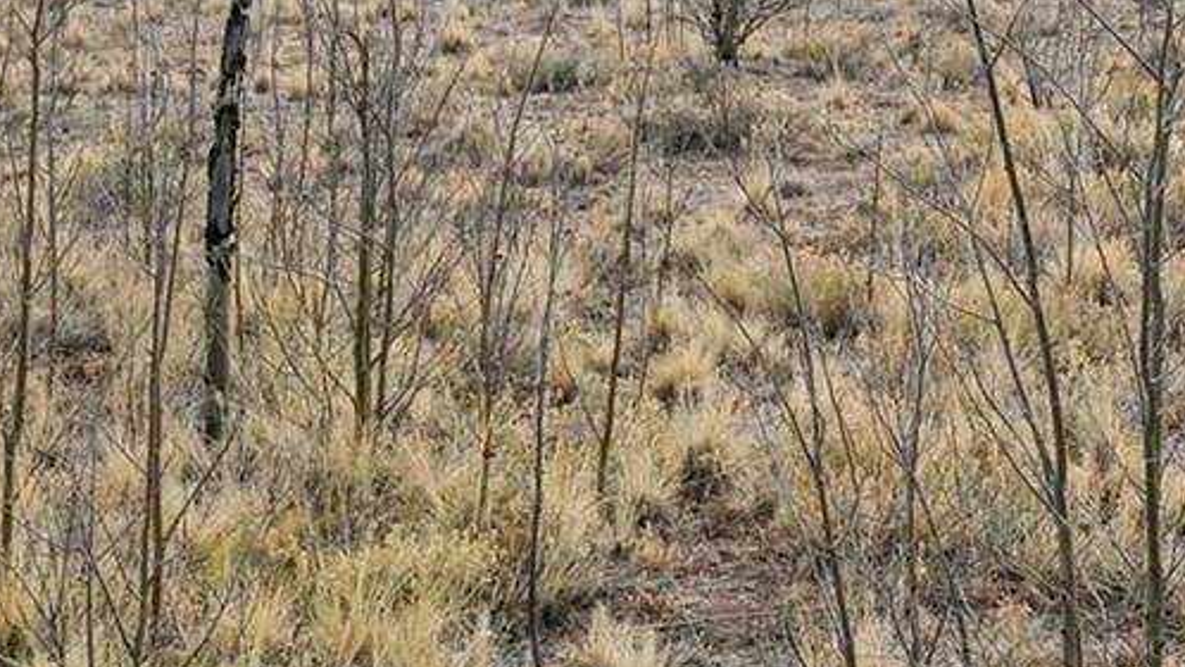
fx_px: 3173
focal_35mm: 101
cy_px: -491
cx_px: 1837
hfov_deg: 18.5
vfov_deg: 11.2
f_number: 13
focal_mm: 30
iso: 64
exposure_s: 1/80
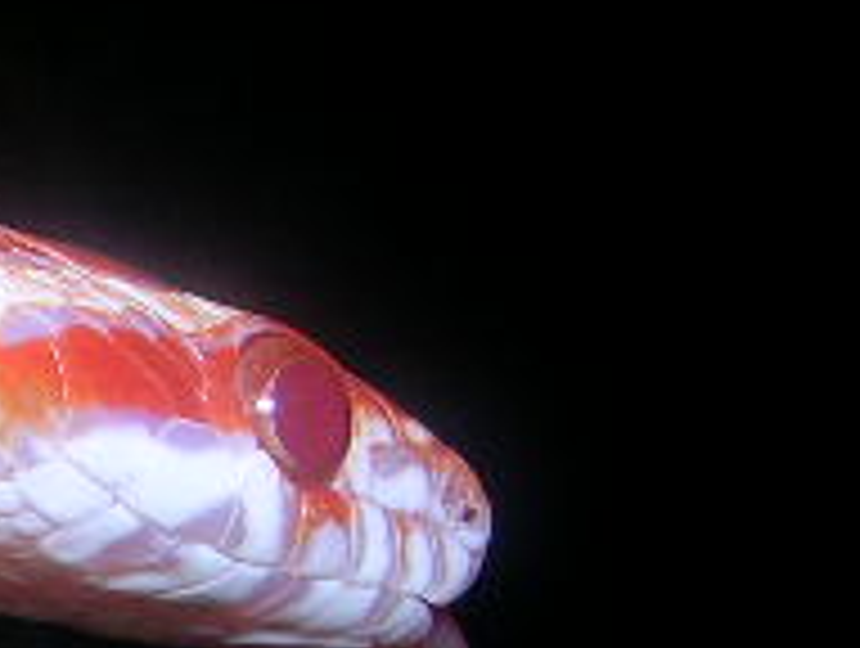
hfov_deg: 14.4
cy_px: 544
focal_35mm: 127
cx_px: -468
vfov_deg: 11.7
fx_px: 3161
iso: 50
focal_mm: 5.8
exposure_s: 1/60.1
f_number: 5.6
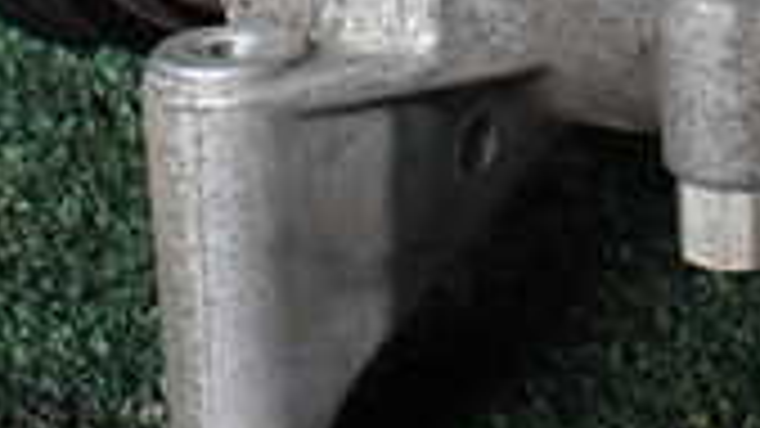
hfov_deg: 18.3
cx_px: 580
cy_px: -302
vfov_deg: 10.0
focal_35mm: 116
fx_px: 2337
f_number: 2.3
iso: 400
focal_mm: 5.4
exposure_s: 1/125
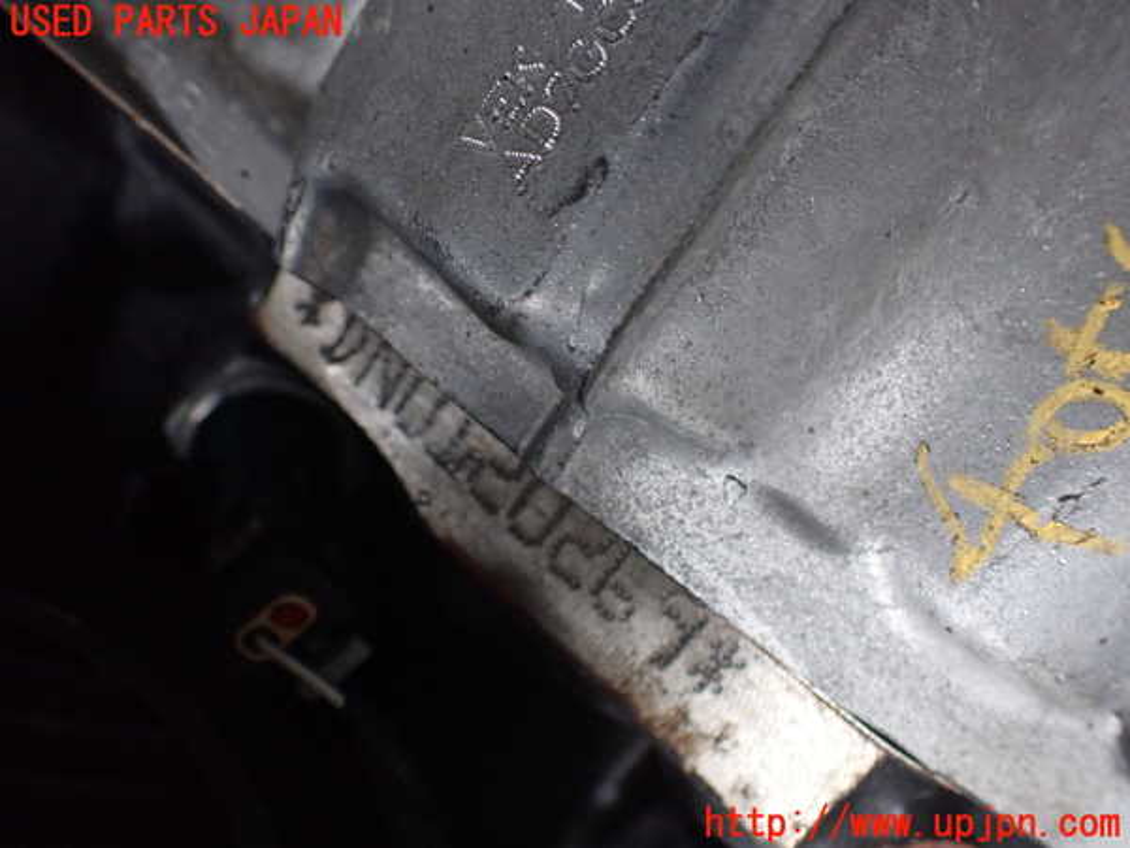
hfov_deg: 60.0
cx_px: 565
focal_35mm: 30
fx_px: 979
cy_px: 424
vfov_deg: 46.8
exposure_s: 1/125
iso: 640
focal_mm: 5.4
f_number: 2.3
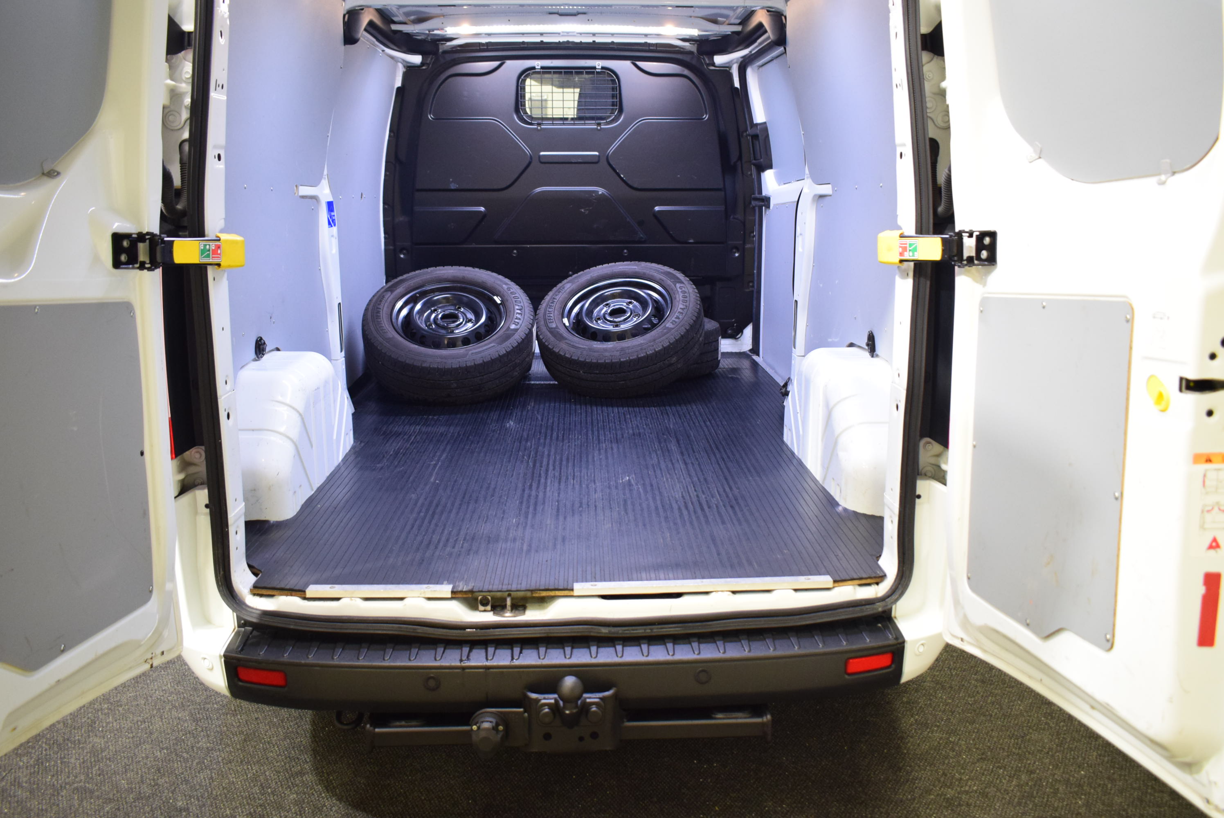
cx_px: 612
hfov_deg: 61.9
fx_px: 1021
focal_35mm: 30
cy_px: 409
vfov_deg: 43.7
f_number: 3.8
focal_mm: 20
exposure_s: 1/40
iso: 1600
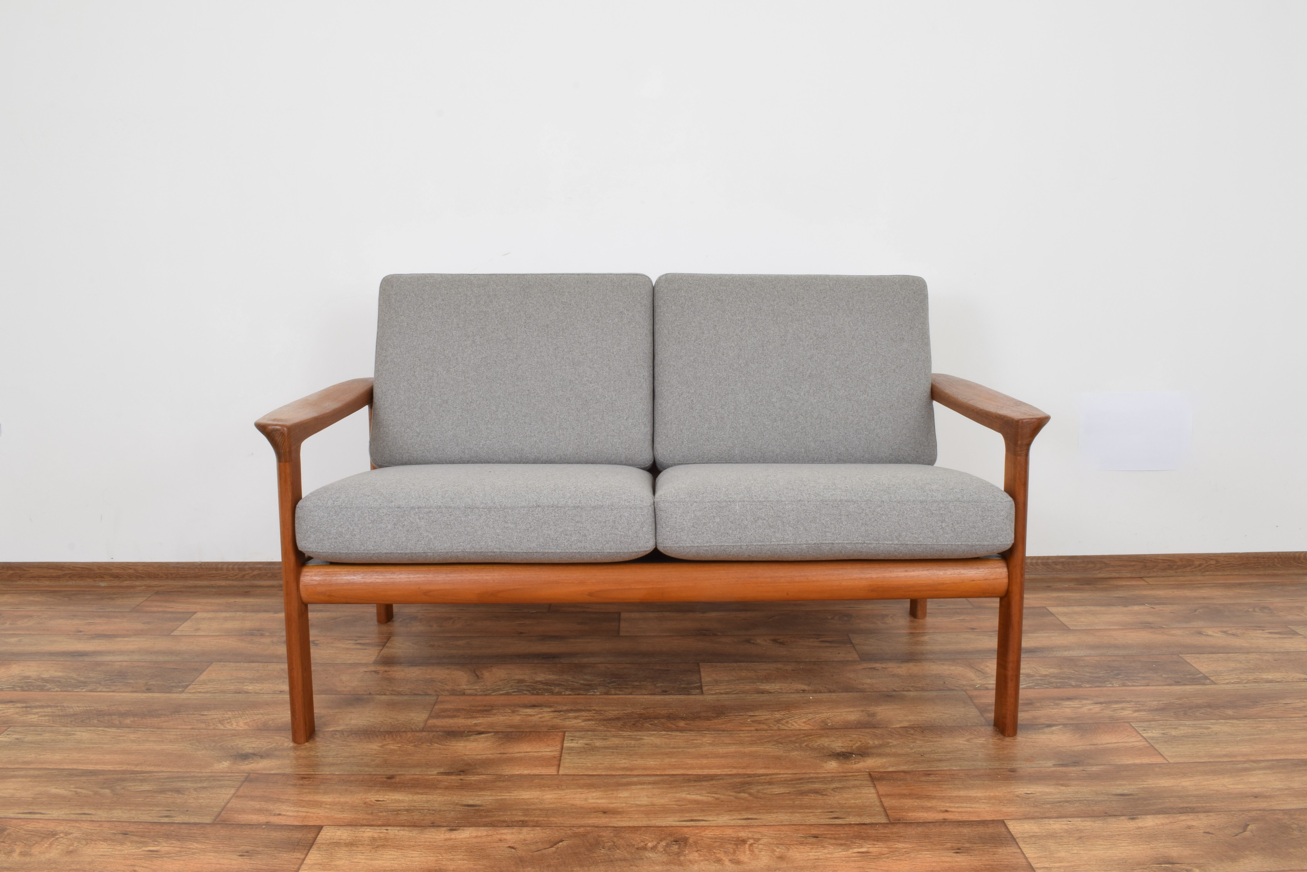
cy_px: 436
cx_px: 654
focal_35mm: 30
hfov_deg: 61.9
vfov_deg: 43.6
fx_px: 1089
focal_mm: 20
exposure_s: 4
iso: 100
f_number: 25
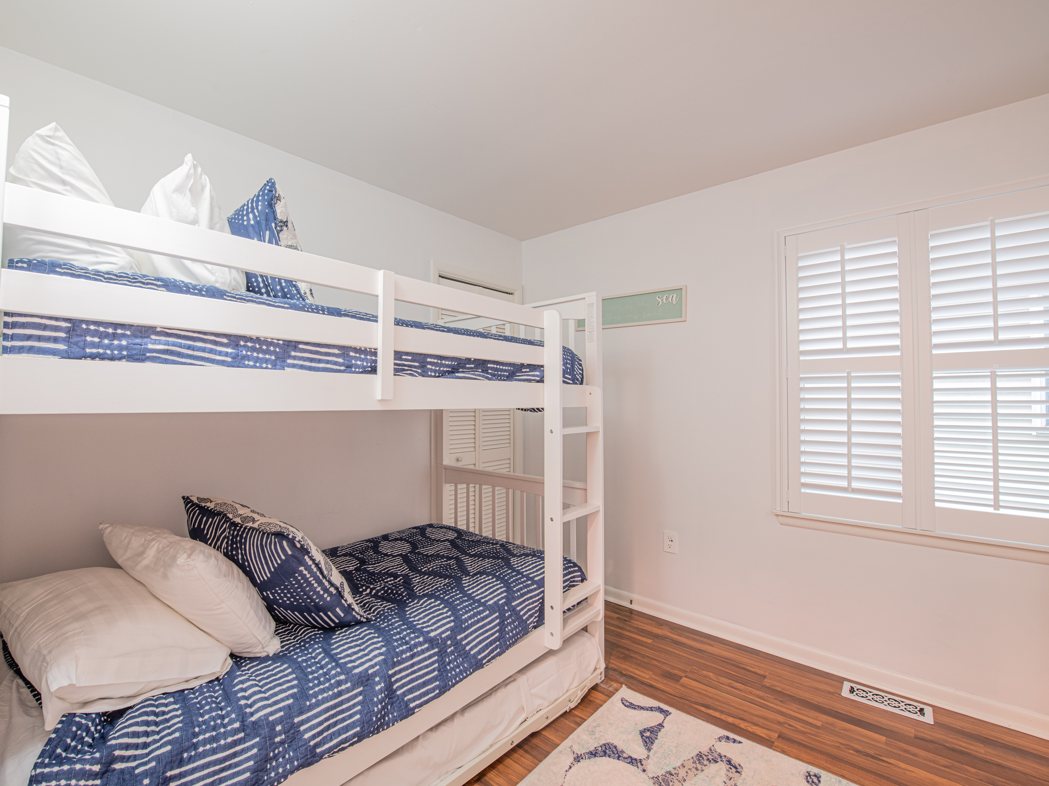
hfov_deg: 96.6
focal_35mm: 15
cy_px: 393
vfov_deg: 80.7
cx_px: 458
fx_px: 463
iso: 220
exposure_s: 1.6
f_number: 9
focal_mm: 14
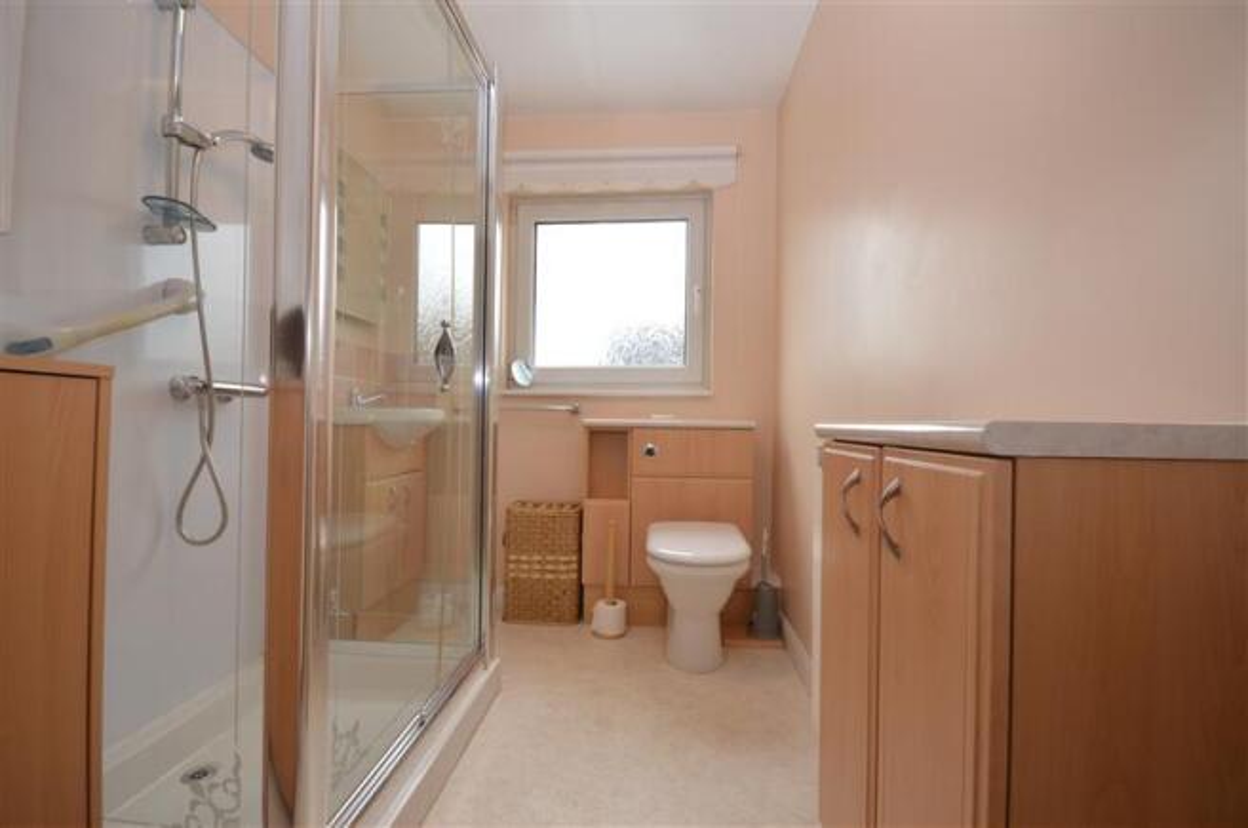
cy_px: 414
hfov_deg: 100.5
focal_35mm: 15
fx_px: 519
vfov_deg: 77.1
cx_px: 624
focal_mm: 10
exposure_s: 1/15
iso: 200
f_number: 6.3
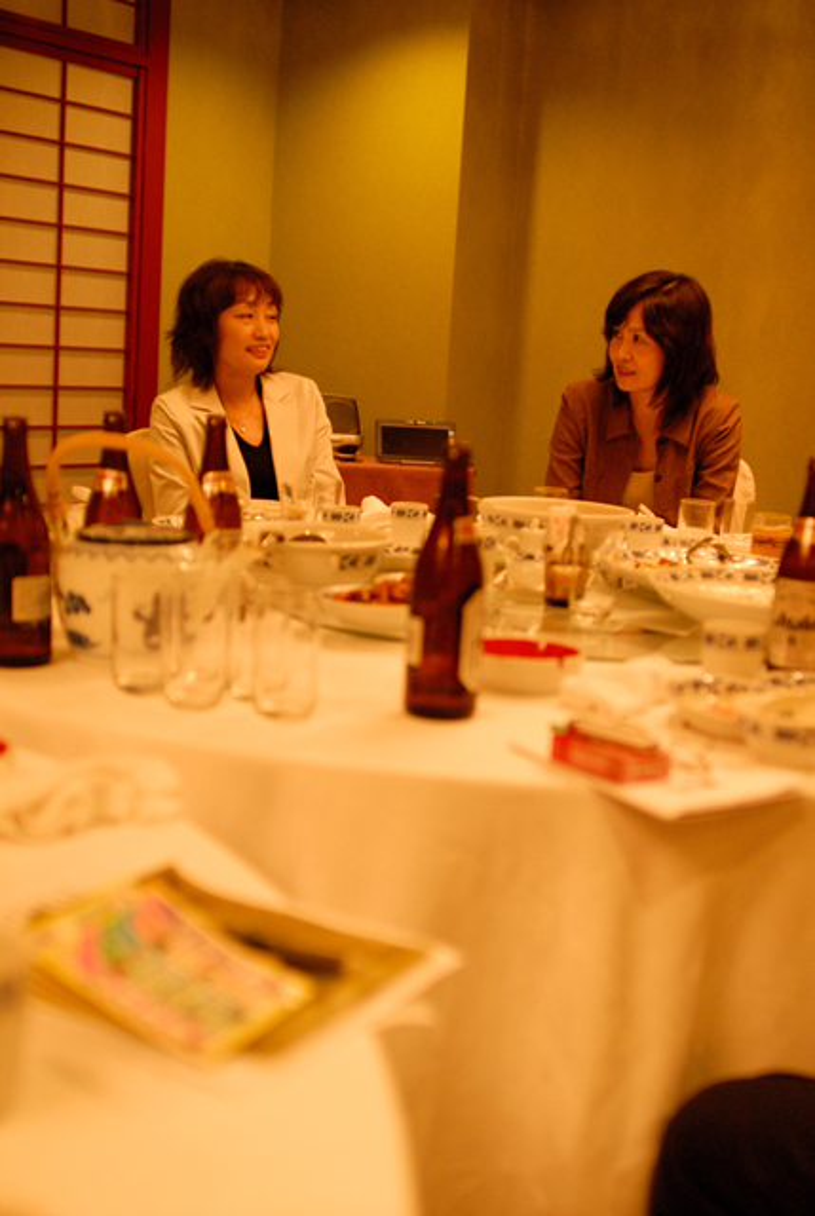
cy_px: 608
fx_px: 1421
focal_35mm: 42
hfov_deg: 32.0
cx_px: 408
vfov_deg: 46.3
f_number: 2
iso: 800
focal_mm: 28
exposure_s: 1/125
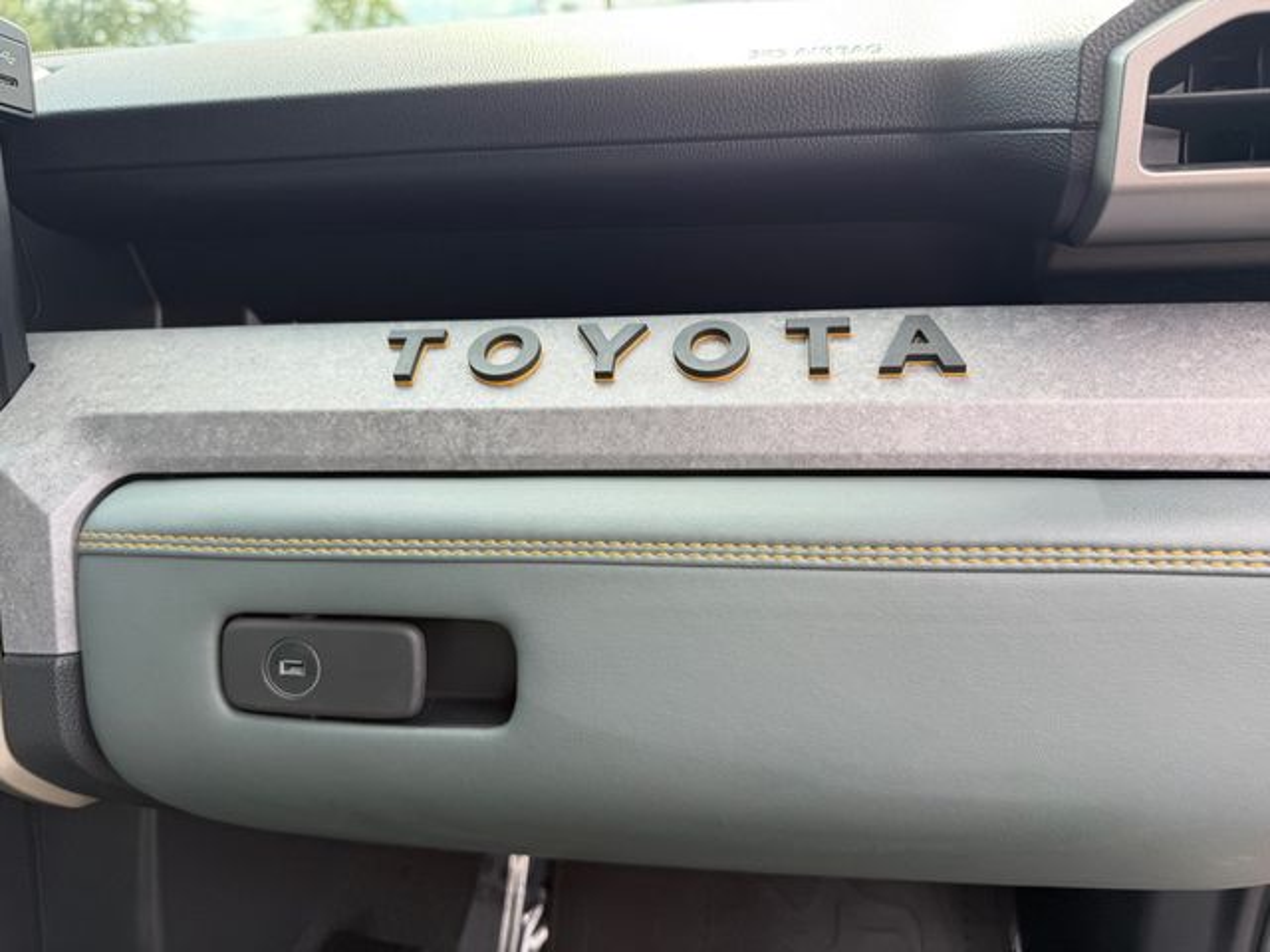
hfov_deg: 71.6
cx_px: 635
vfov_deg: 56.8
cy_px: 476
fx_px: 881
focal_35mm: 24
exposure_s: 1/305
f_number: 1.78
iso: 80
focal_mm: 6.76
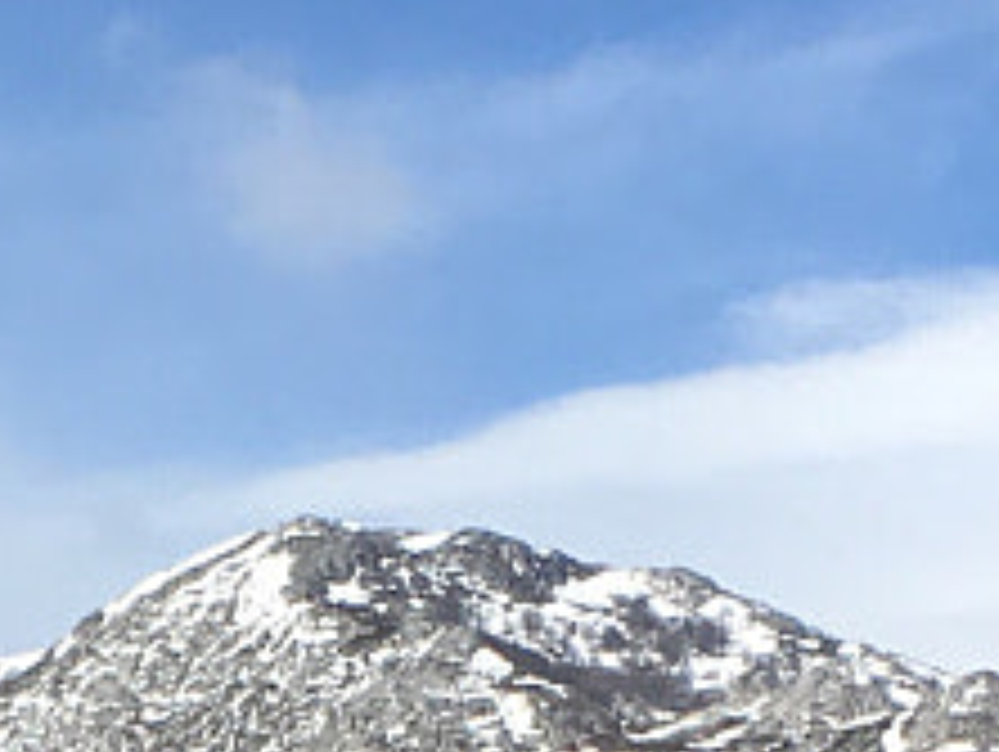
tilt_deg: -3.5
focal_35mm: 209
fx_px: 6038
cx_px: 171
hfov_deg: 9.4
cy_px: 1905
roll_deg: +0.3
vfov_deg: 6.7
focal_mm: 4.15
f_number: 2.2
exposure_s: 1/2404
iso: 25
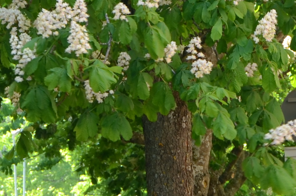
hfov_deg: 4.6
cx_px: 129
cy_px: 149
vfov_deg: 3.0
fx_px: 3694
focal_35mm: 450
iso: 100
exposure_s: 1/60
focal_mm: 62
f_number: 5.3
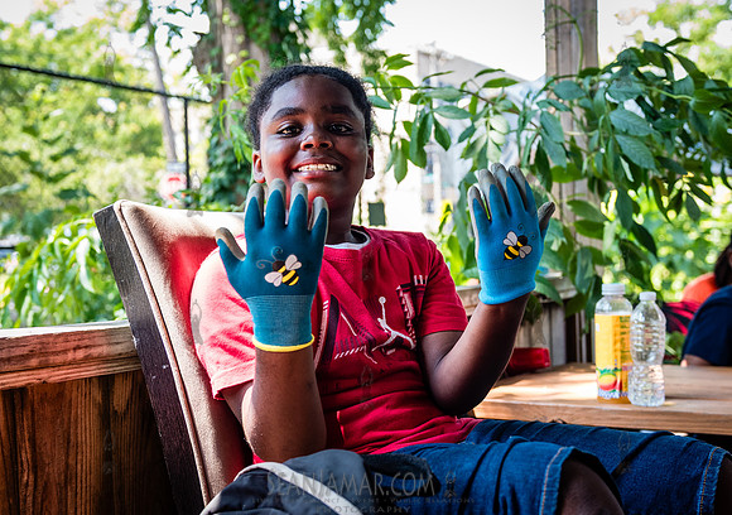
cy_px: 273
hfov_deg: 39.0
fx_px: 1033
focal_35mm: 50
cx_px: 384
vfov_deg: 28.0
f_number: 3.2
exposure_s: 1/320
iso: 500
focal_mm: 34
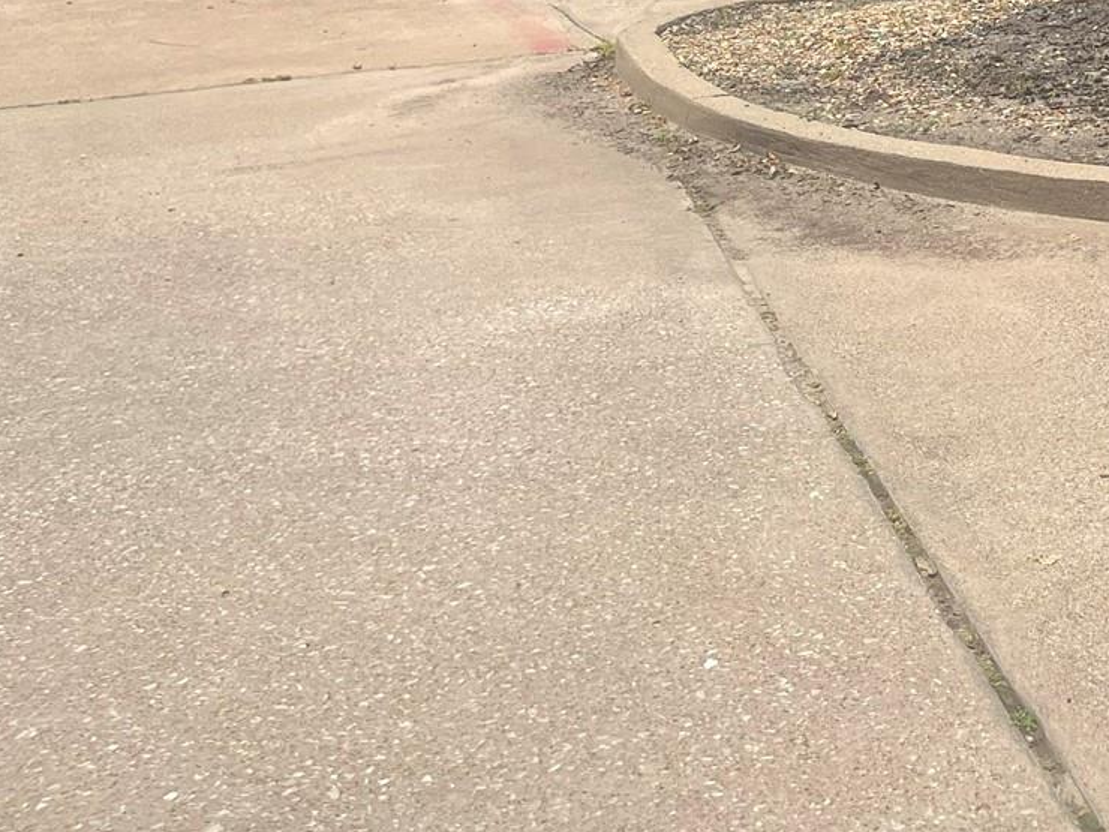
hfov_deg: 23.4
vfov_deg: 19.1
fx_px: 2307
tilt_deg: -2.0
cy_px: -219
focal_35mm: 72
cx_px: 1505
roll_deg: +2.8
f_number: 1.6
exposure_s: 1/5076
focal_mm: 5.1
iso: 50
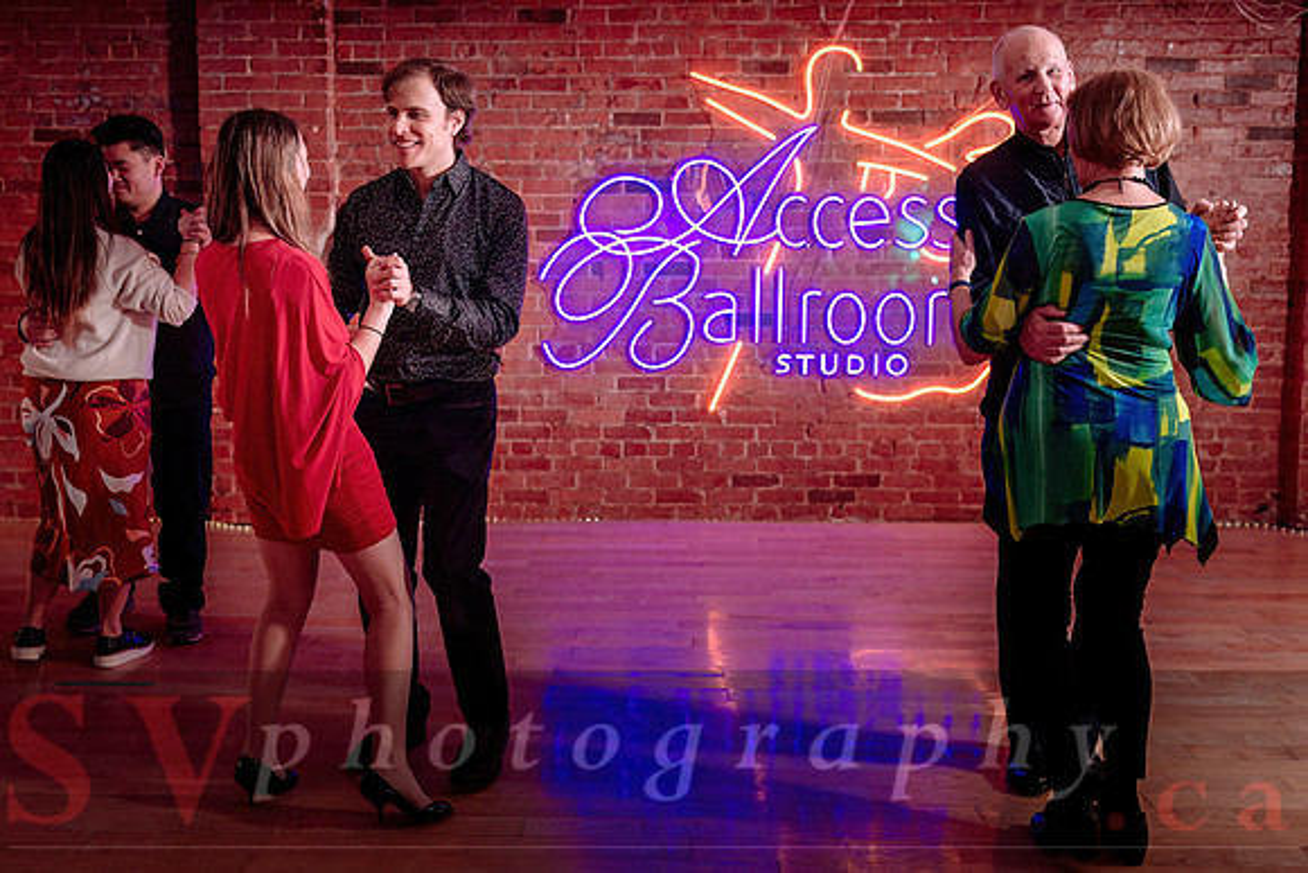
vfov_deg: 33.8
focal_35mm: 39
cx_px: 623
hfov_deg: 49.0
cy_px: 367
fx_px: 1434
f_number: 2.8
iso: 800
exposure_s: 1/80
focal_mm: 32
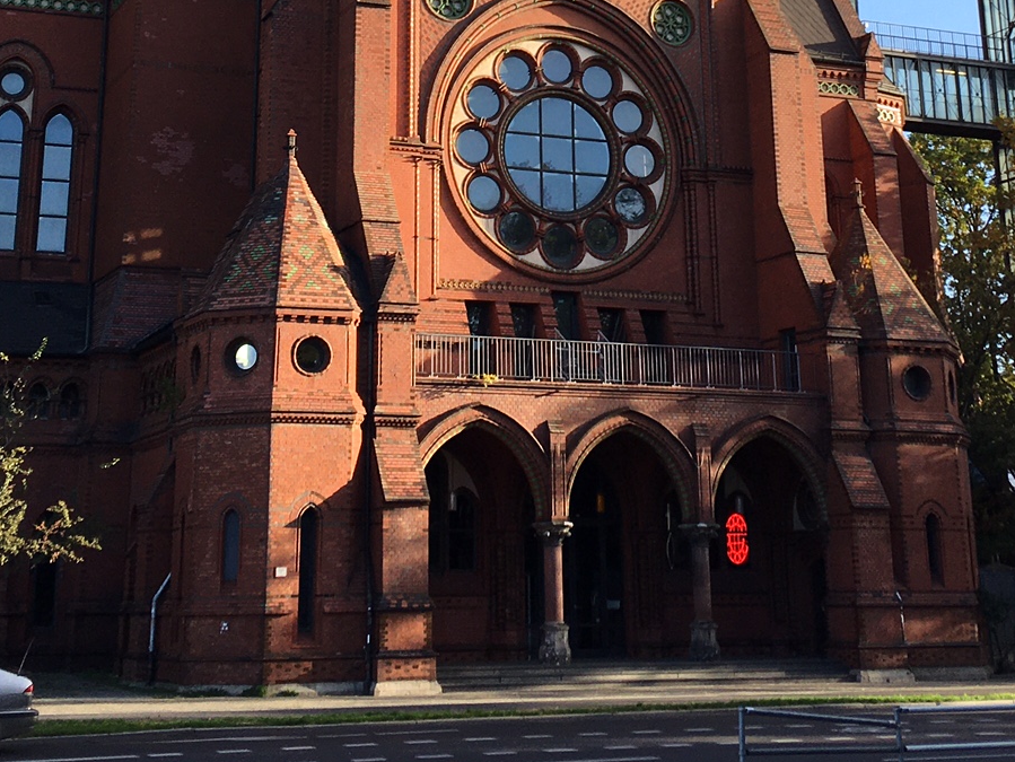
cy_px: -70
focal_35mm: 65
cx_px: 540
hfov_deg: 29.8
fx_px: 1907
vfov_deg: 21.5
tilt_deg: +20.4
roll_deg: -0.9
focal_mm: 4.15
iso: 25
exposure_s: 1/496
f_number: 2.2
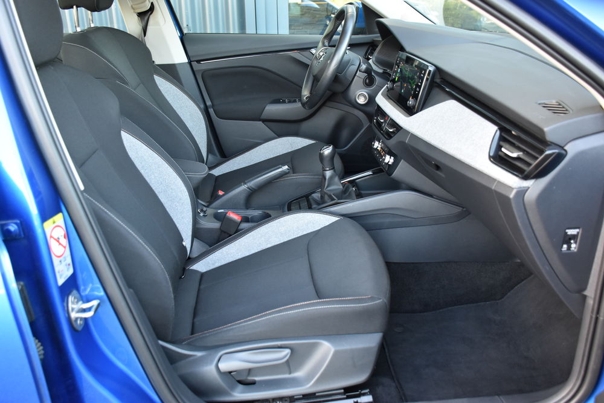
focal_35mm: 30
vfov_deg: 43.6
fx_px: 503
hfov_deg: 61.9
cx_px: 302
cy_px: 202
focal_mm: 20
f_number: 3.8
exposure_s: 1/60
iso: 800
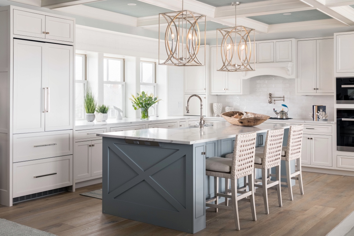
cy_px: 118
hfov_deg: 48.5
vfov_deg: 33.4
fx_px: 393
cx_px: 177
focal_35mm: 40
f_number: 9
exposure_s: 1/1.25
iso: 125
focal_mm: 40
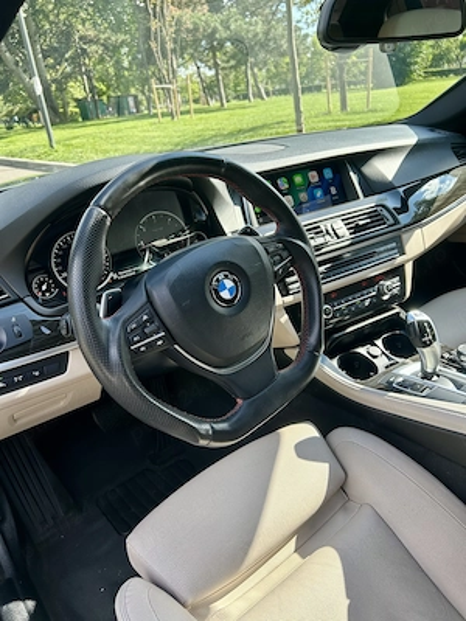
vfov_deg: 67.3
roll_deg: +5.9
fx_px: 467
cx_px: 233
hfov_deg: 53.1
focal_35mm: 26
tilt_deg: -24.3
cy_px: 310
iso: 50
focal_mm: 5.7
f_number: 1.5
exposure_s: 1/513
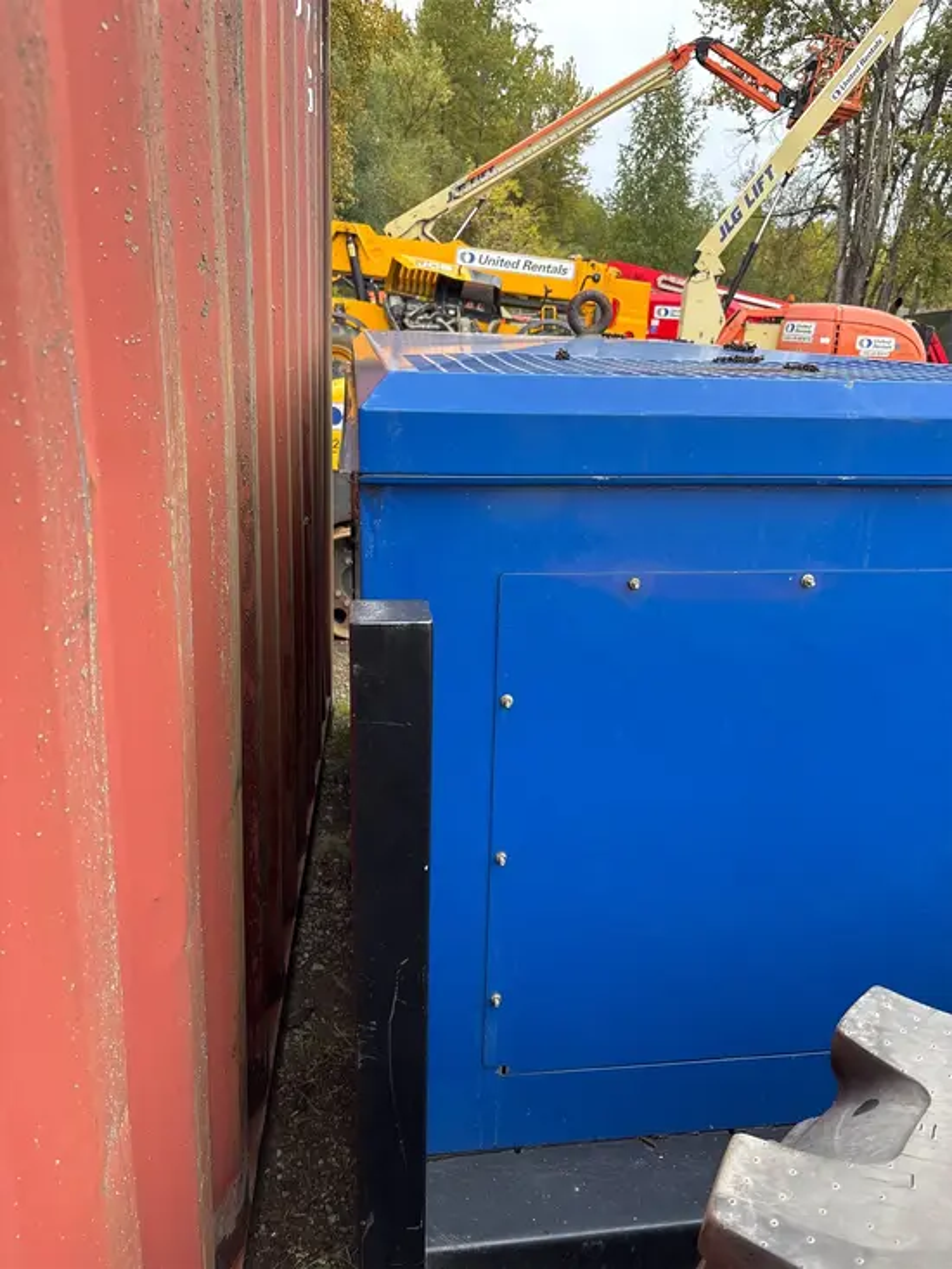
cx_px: 476
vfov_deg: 67.3
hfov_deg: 53.1
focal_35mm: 26
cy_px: 634
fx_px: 953
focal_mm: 5.96
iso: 40
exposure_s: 1/193
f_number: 1.6
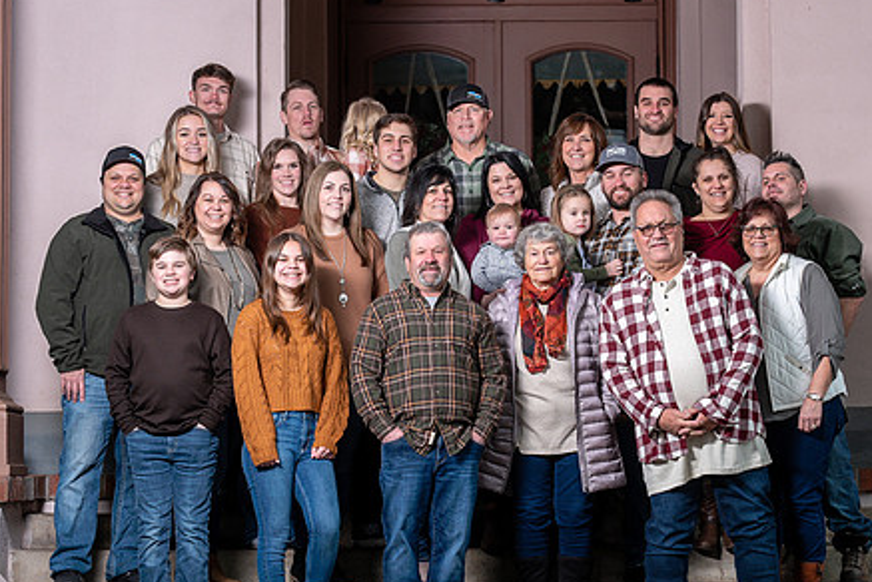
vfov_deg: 10.9
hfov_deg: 16.2
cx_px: 469
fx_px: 3054
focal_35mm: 126
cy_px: 308
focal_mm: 95
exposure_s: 1/125
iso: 200
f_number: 4
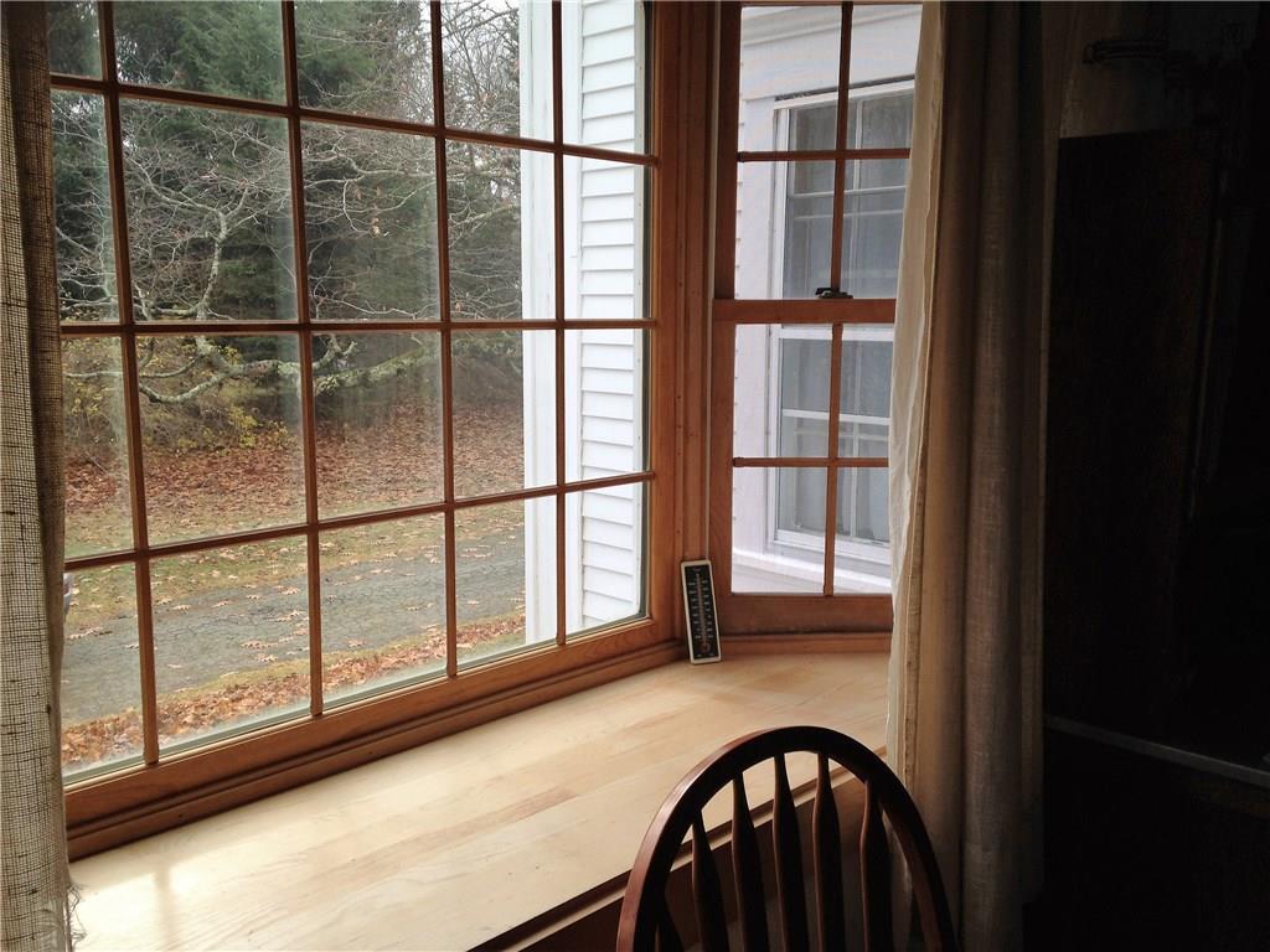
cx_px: 635
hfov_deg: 55.4
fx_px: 1211
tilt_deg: -8.4
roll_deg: +0.3
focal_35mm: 33
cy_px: 476
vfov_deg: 42.9
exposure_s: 1/251
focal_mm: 4.12
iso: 50
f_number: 2.4
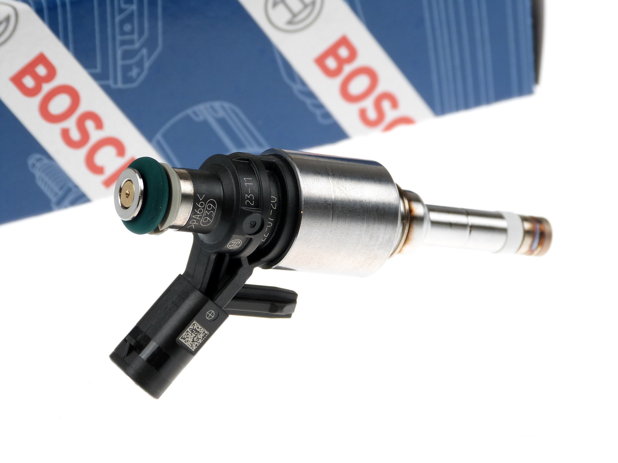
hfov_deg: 12.0
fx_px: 2928
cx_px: 309
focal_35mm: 164
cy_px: 232
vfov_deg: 9.1
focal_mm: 29.5
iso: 100
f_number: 3.7
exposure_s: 1/80
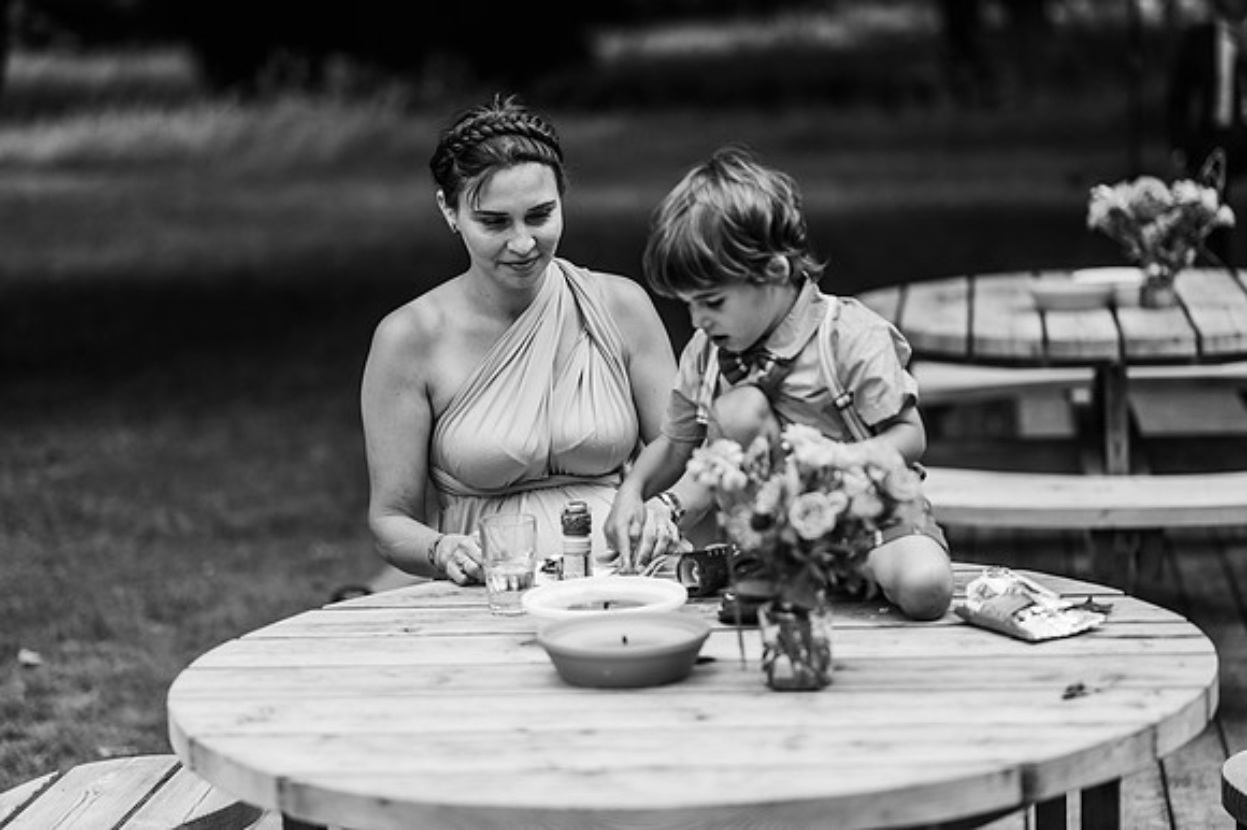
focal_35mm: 85
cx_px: 624
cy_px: 415
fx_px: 2943
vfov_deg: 16.1
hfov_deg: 23.9
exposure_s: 1/2500
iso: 100
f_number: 2
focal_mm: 85
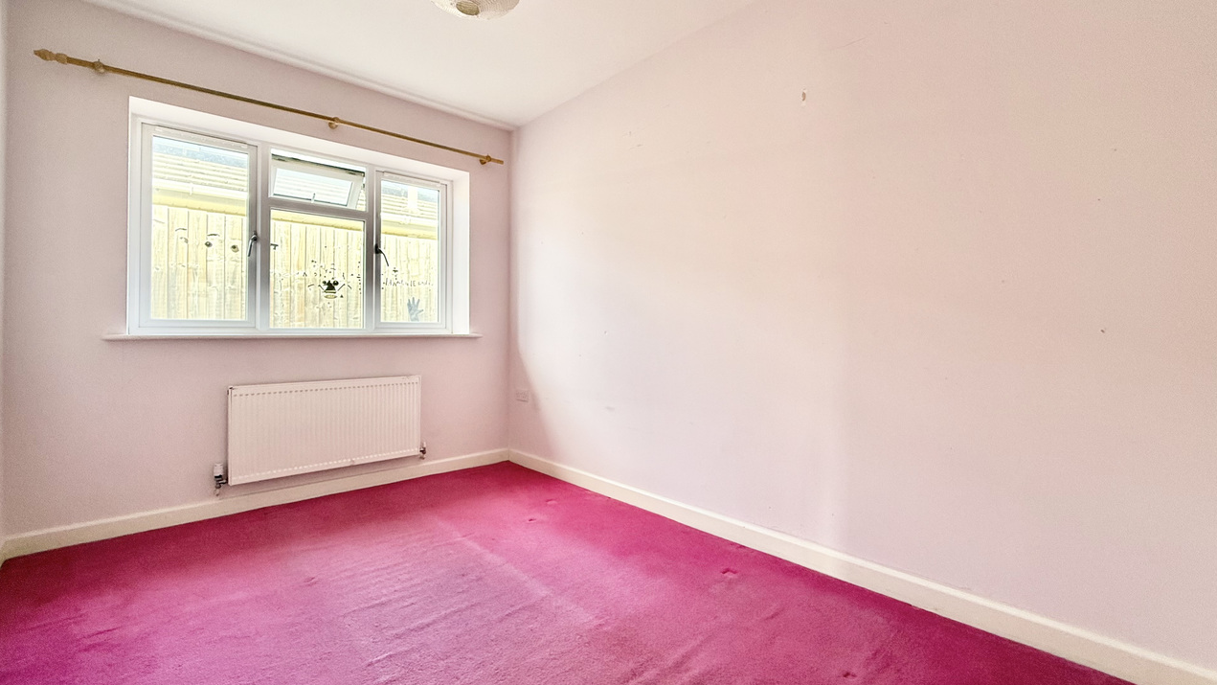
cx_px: 594
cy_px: 326
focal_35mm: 16
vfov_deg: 67.0
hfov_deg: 99.4
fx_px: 516
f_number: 2.2
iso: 125
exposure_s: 1/99
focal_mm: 2.22
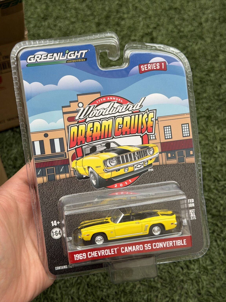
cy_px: 151
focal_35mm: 48
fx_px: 418
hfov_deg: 30.3
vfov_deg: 39.7
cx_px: 113
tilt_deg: -56.3
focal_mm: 6.76
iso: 64
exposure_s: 1/384
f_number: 1.78
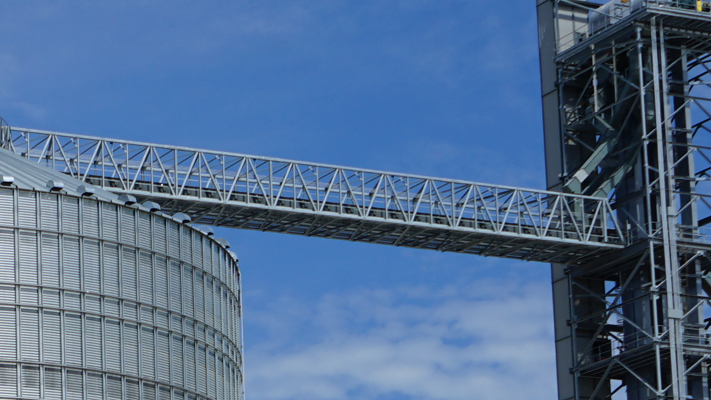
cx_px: -307
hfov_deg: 15.7
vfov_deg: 9.3
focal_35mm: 127
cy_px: 602
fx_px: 2394
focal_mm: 28
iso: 100
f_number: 14
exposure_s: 1/200
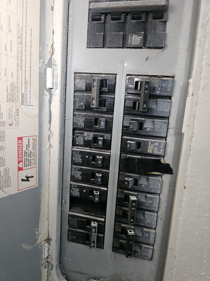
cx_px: 105
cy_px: 140
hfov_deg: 58.9
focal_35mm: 23
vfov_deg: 73.9
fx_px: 186
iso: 1000
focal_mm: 6.3
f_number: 1.7
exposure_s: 1/60
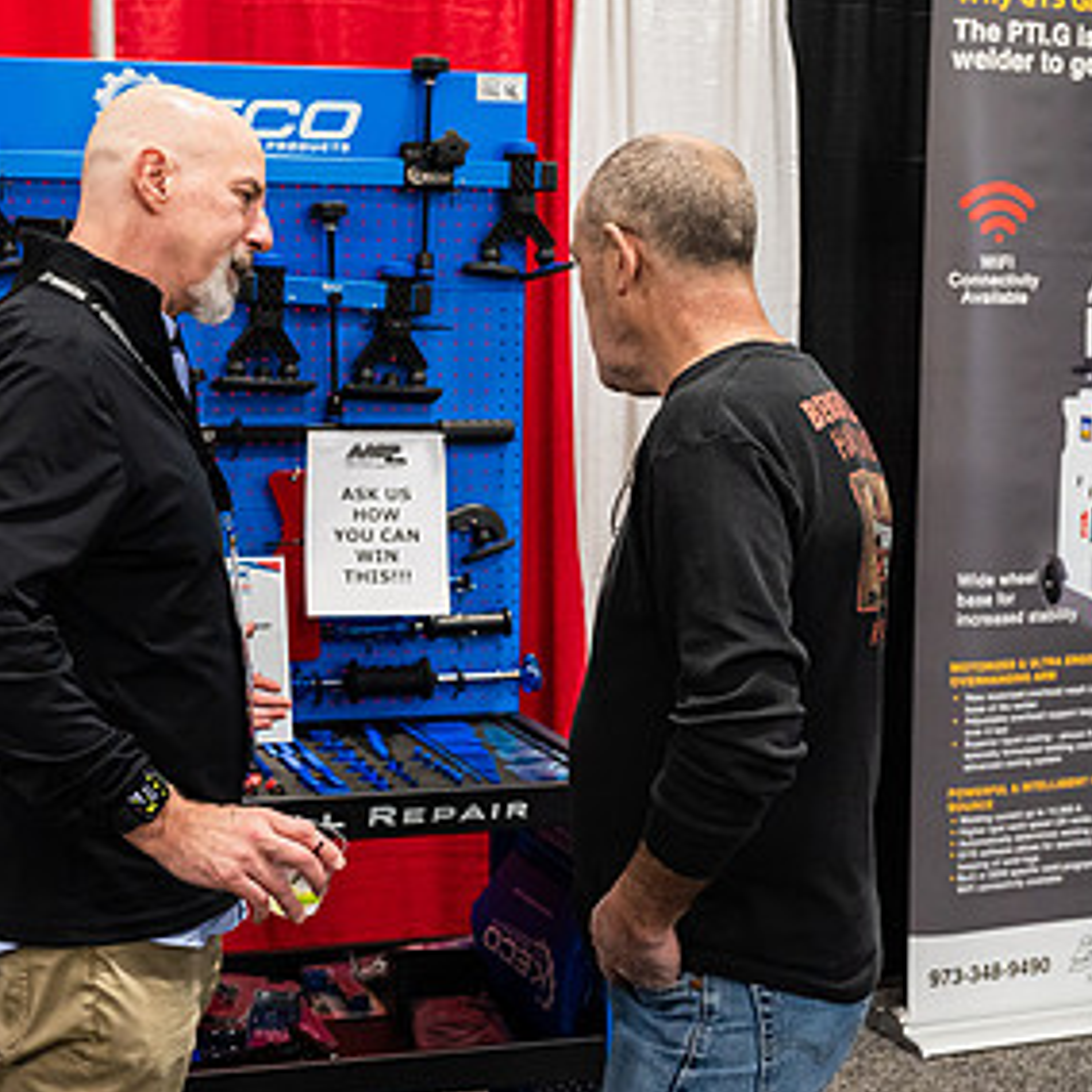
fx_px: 2034
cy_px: 577
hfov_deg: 29.8
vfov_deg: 30.0
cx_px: 341
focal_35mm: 57
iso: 3200
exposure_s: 1/200
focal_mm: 31
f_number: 4
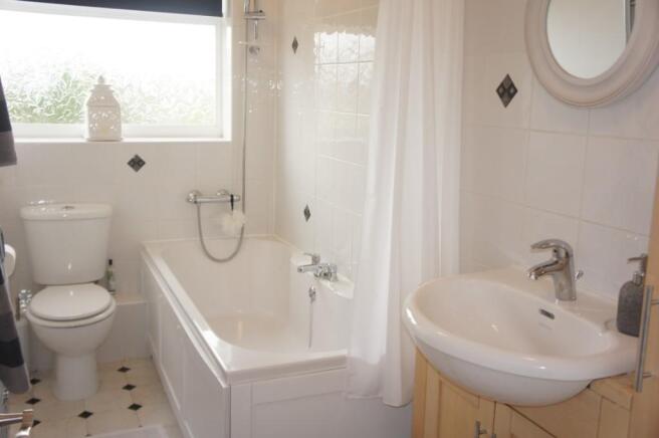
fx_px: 631
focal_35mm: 34
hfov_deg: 55.2
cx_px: 330
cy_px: 219
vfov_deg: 38.3
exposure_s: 1/60
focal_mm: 23
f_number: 4
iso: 200
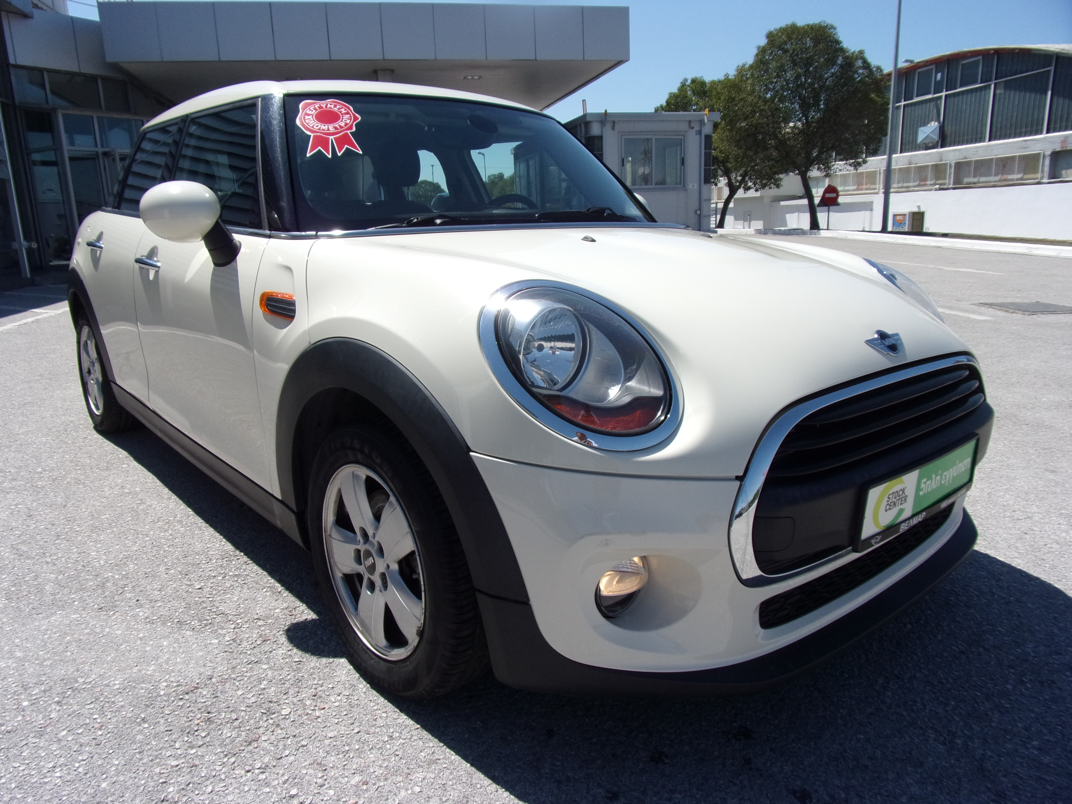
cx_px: 536
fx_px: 743
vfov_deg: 56.8
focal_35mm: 24
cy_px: 402
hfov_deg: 71.6
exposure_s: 1/140
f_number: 10.8
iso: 80
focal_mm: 4.3
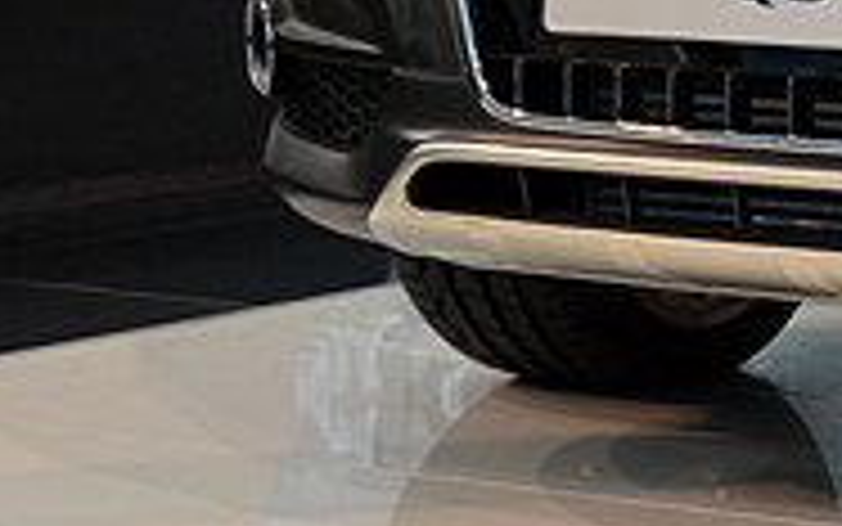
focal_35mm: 144
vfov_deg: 9.0
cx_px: 1360
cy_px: -178
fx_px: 3305
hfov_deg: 13.5
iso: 400
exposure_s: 1/80
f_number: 4.5
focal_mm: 22
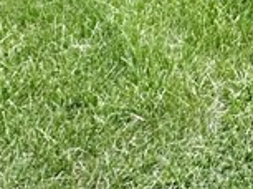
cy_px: -416
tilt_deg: +1.4
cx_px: 572
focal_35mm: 94
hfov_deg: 14.9
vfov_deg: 10.2
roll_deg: +0.0
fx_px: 685
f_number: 2.2
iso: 40
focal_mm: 2.22
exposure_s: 1/520
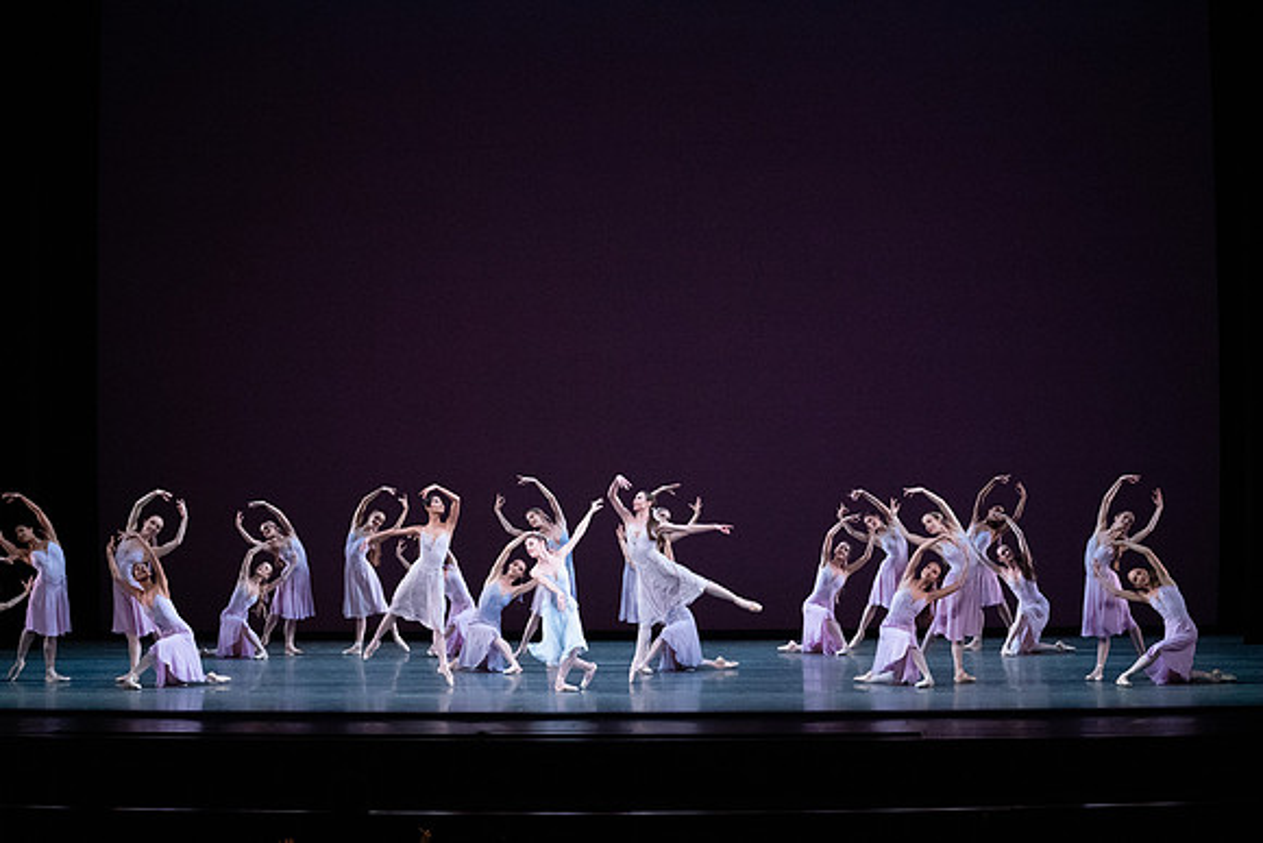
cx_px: 632
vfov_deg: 19.5
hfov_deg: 28.8
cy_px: 422
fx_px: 2456
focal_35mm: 70
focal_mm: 70
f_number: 9
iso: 12800
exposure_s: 1/400
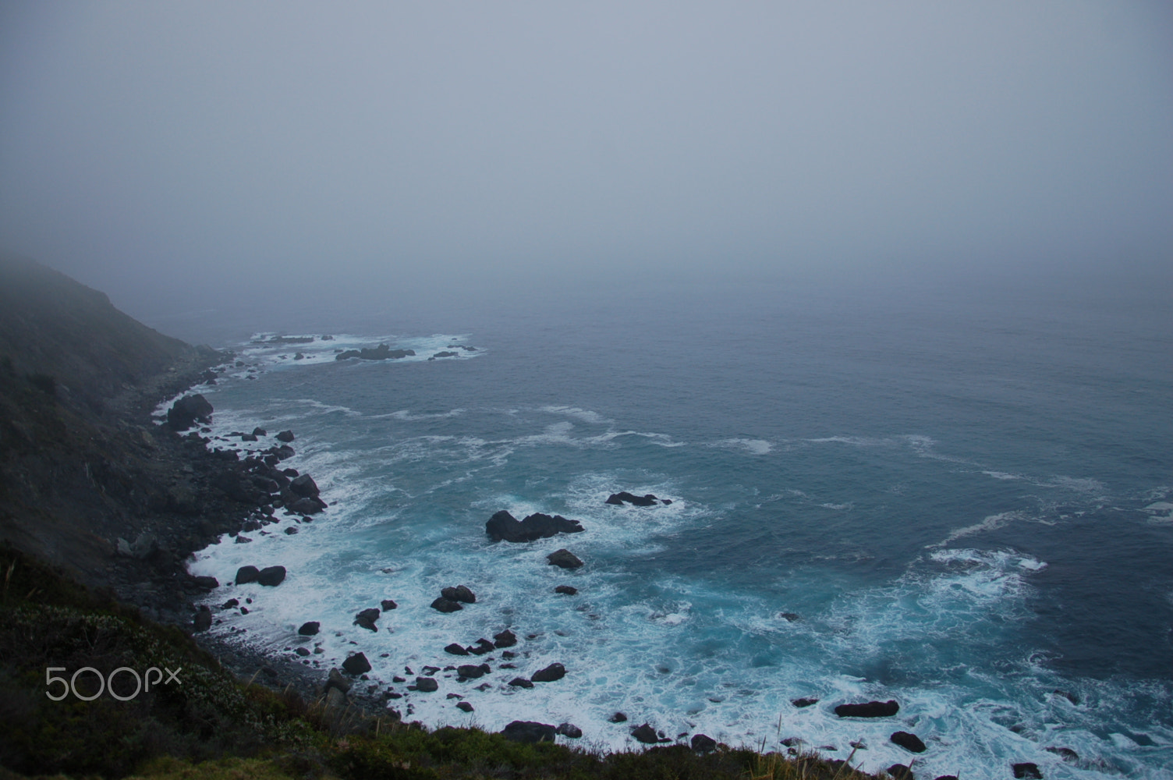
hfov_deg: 67.4
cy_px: 390
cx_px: 586
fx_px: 879
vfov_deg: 47.8
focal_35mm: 27
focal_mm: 18
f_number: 4
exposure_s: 1/60
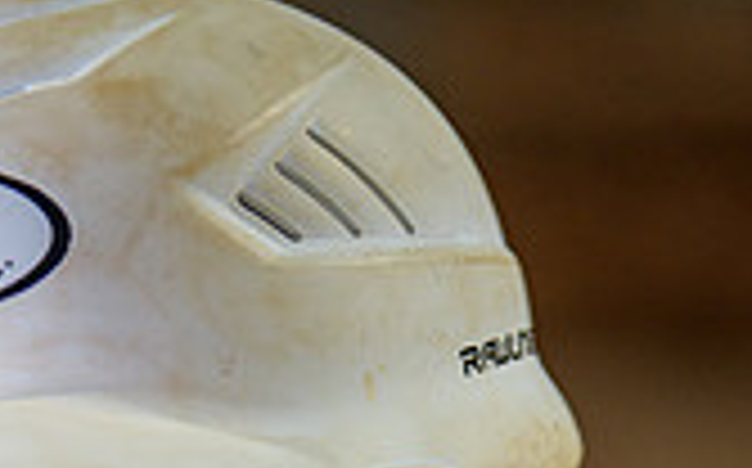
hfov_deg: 6.2
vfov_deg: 3.9
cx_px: 95
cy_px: 945
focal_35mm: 336
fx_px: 6879
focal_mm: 122
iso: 400
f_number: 2.8
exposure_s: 1/250
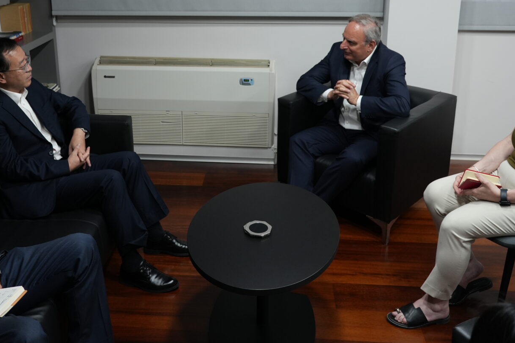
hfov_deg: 50.5
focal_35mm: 38
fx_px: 543
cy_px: 78
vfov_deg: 34.2
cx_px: 217
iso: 1250
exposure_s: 1/125
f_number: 4
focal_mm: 24
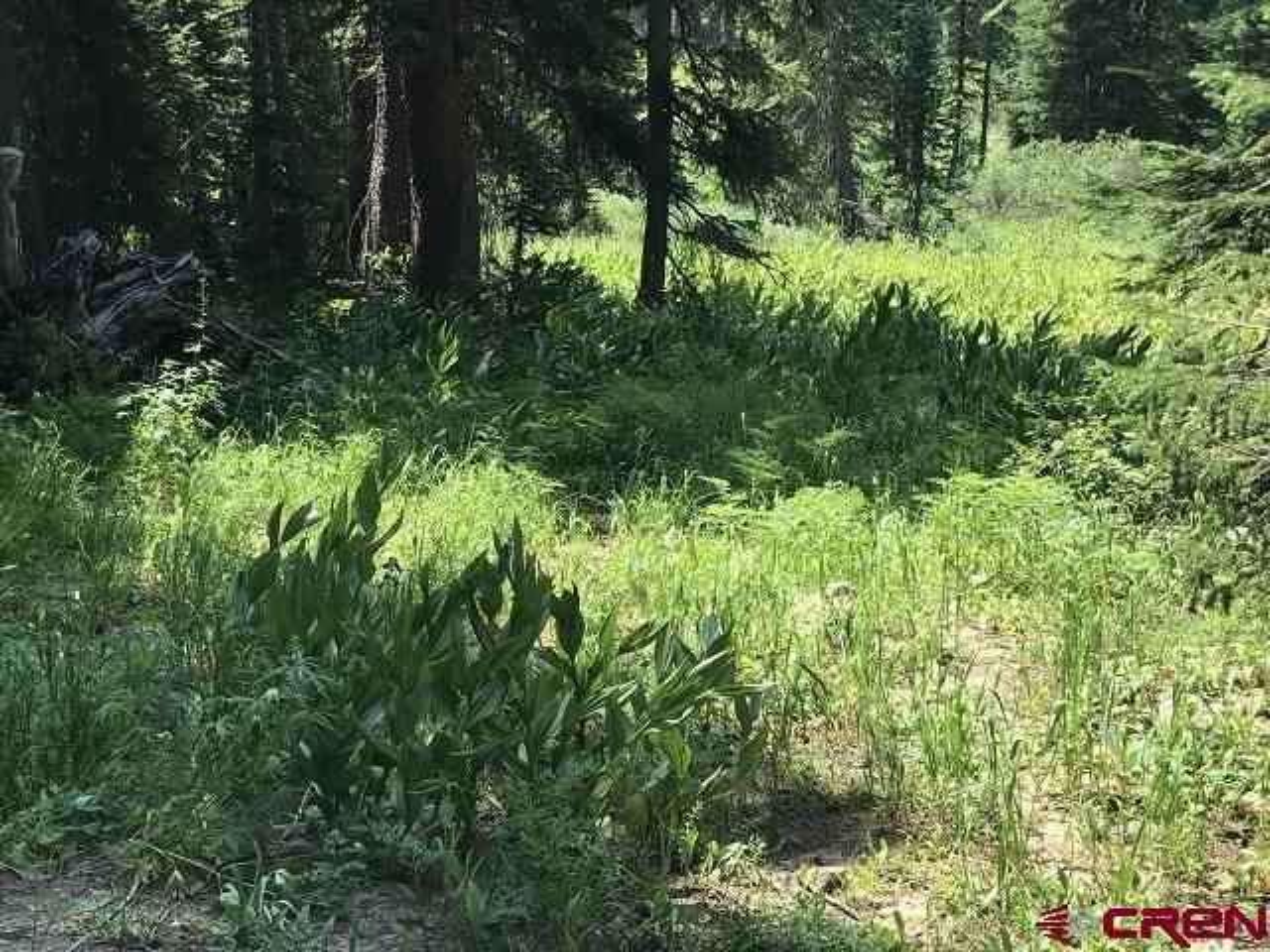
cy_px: 476
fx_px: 2091
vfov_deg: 25.7
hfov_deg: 33.8
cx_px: 635
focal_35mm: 57
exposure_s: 1/282
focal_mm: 6.6
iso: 20
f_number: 2.8
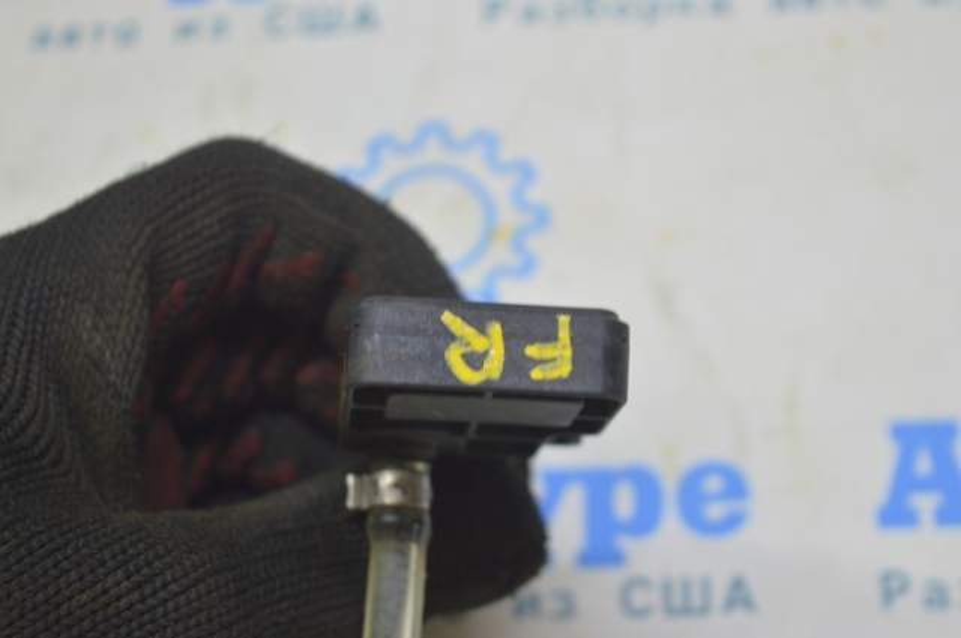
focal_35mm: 82
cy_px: 319
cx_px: 480
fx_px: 2199
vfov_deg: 16.5
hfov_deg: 24.6
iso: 400
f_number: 5.6
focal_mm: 55
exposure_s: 1/20
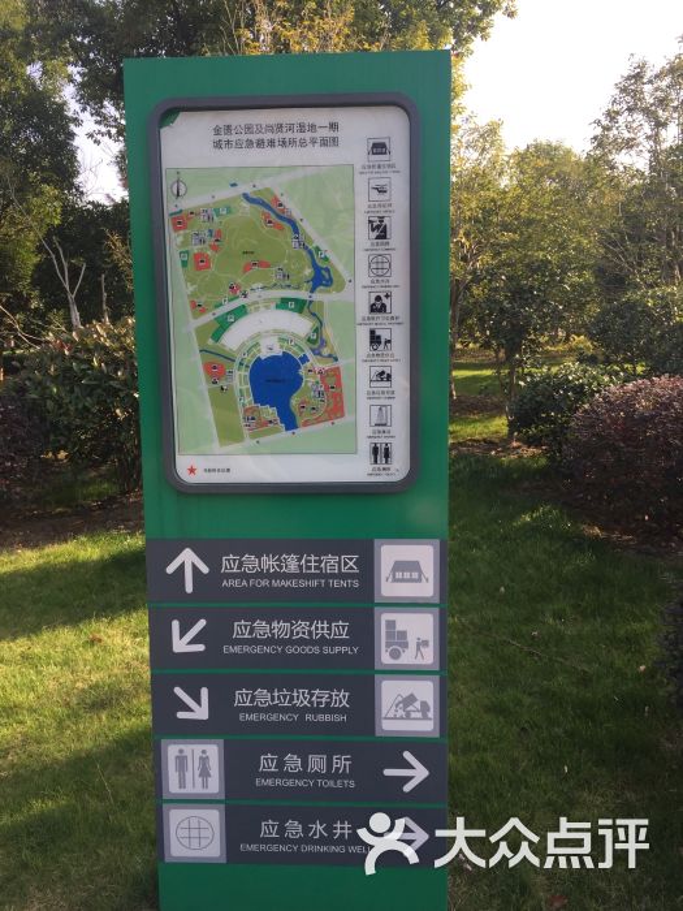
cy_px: 456
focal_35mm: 29
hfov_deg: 48.2
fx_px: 763
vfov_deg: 61.7
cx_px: 342
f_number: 2.2
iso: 32
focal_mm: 4.15
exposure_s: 1/534
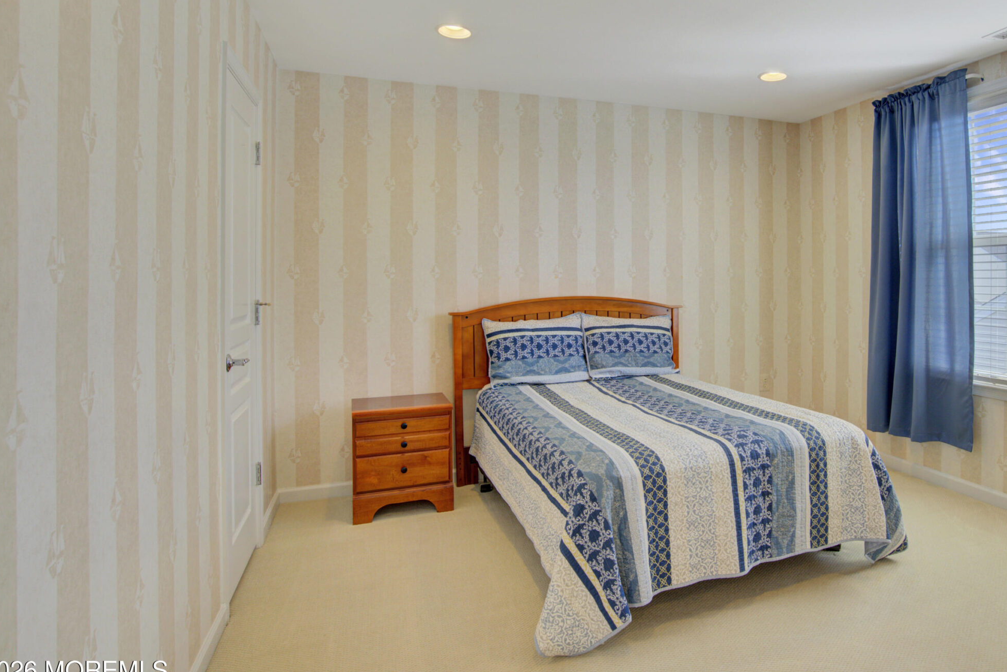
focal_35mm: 21
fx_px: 588
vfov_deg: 59.1
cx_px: 623
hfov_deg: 79.9
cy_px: 270
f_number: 8
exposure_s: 1/50
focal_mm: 16
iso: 400
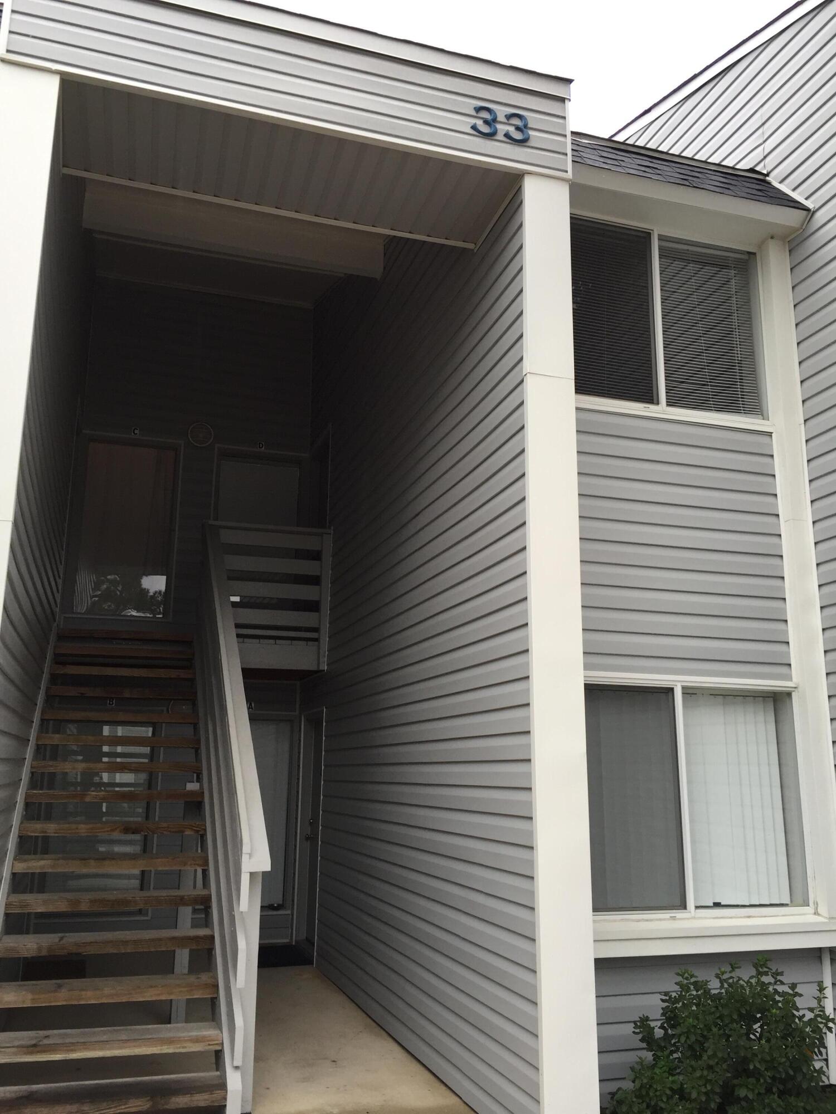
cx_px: 418
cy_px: 557
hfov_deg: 48.2
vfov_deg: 61.7
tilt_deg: +14.5
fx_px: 934
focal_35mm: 29
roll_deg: +1.8
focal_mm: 4.15
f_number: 2.2
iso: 40
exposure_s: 1/120
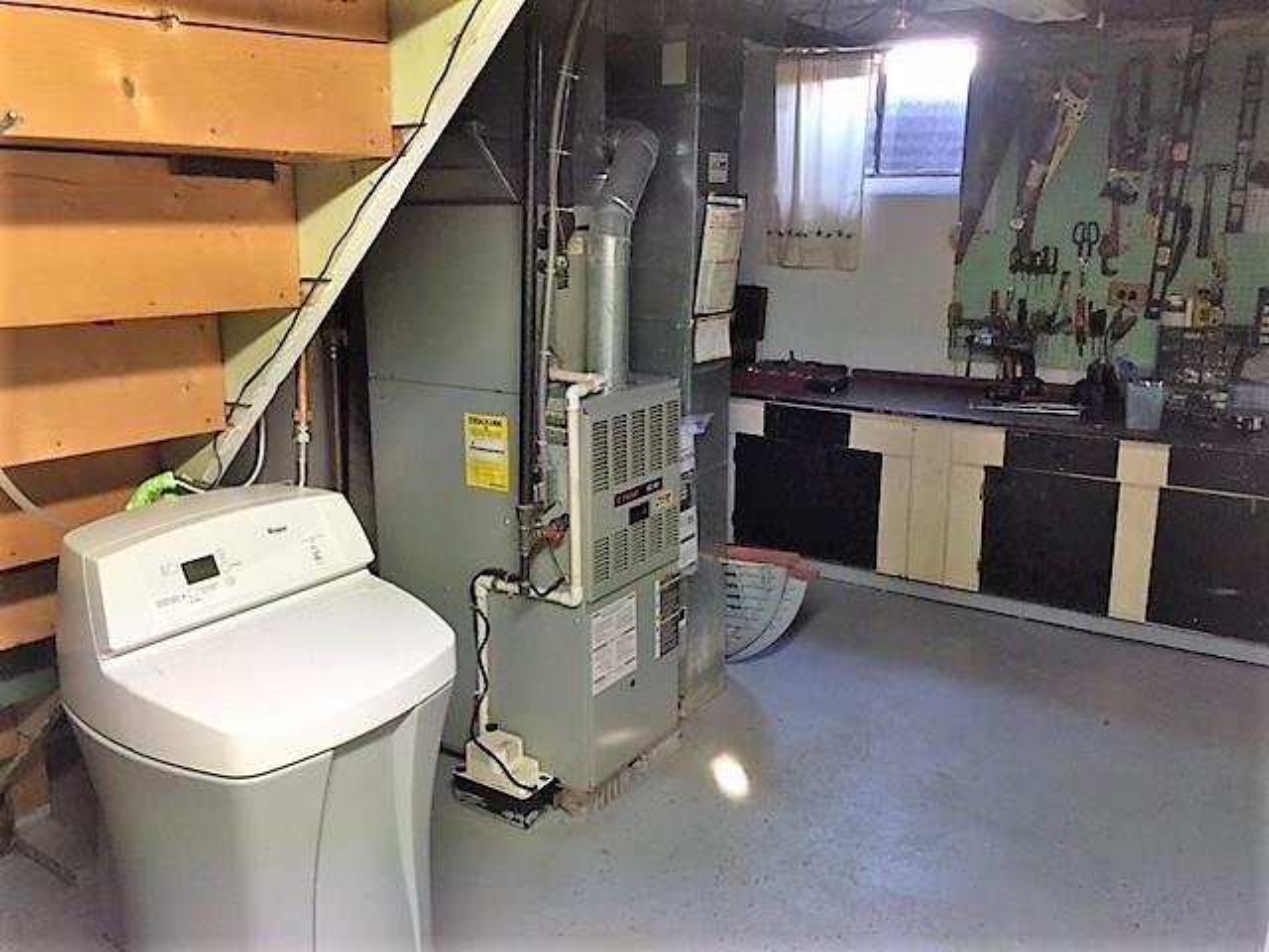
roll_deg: -0.2
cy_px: 476
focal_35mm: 29
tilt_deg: -14.2
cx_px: 634
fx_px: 1063
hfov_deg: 61.7
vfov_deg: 48.2
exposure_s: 1/33
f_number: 2.2
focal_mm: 4.15
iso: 160
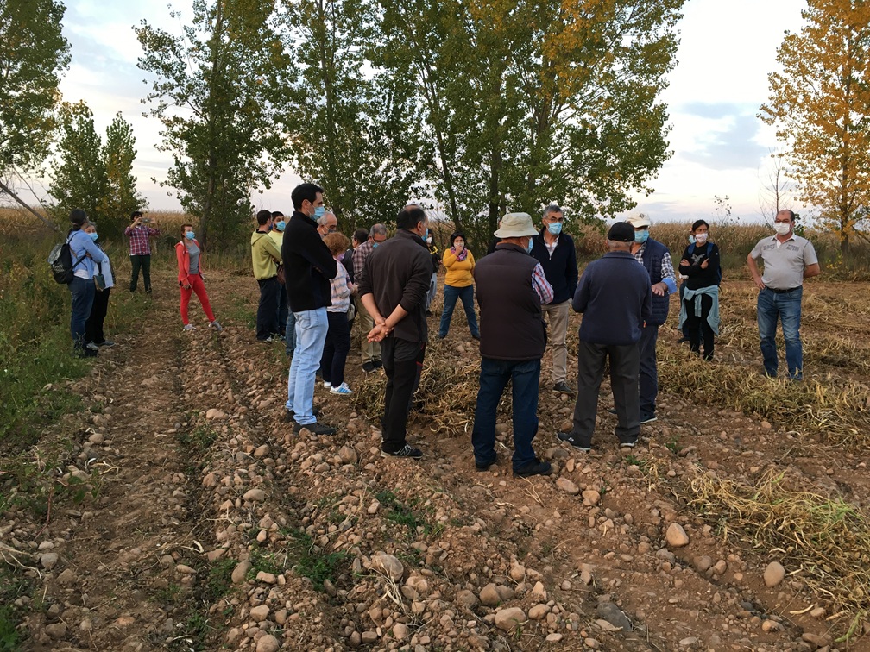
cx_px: 435
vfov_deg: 48.2
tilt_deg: -7.5
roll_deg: -0.9
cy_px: 326
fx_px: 729
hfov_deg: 61.7
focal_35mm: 29
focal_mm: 4.15
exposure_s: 1/33
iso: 25
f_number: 2.2
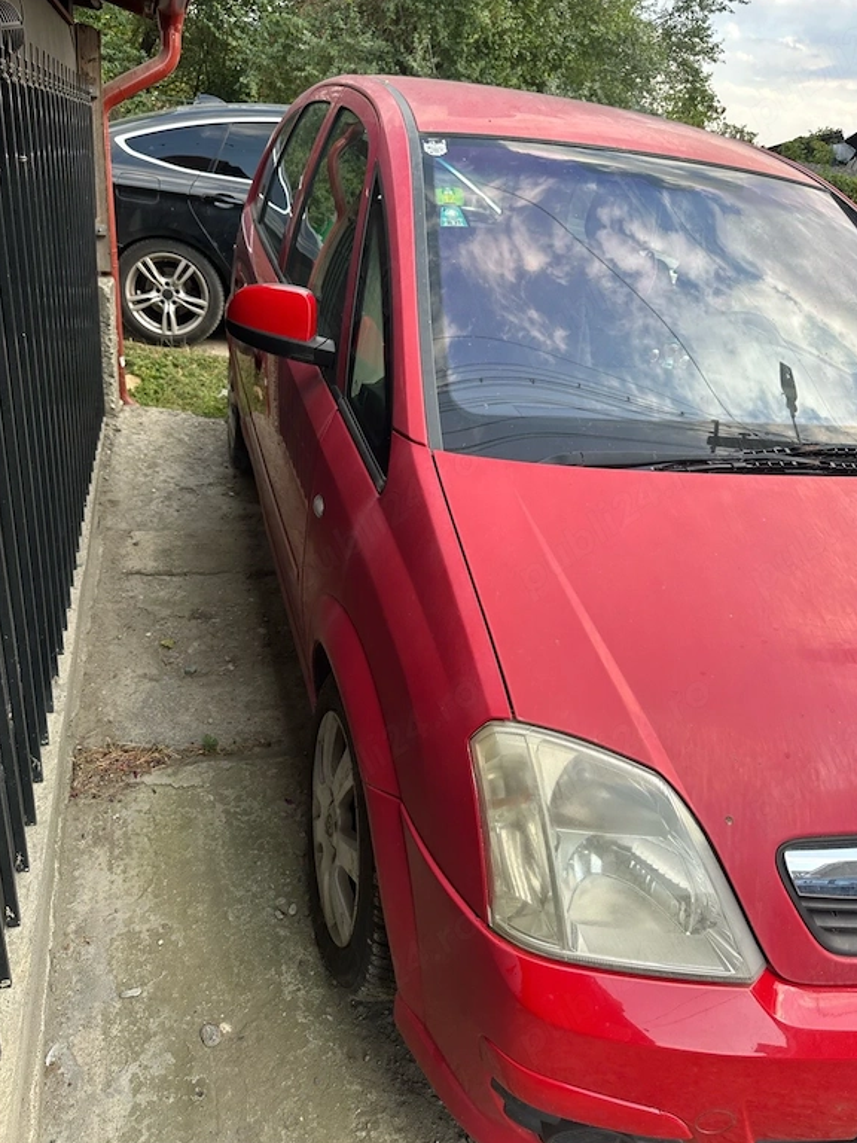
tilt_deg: -24.9
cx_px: 442
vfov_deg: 69.4
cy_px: 555
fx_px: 825
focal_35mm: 25
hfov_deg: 54.9
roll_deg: -6.3
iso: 80
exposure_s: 1/431
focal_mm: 6.86
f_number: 1.78
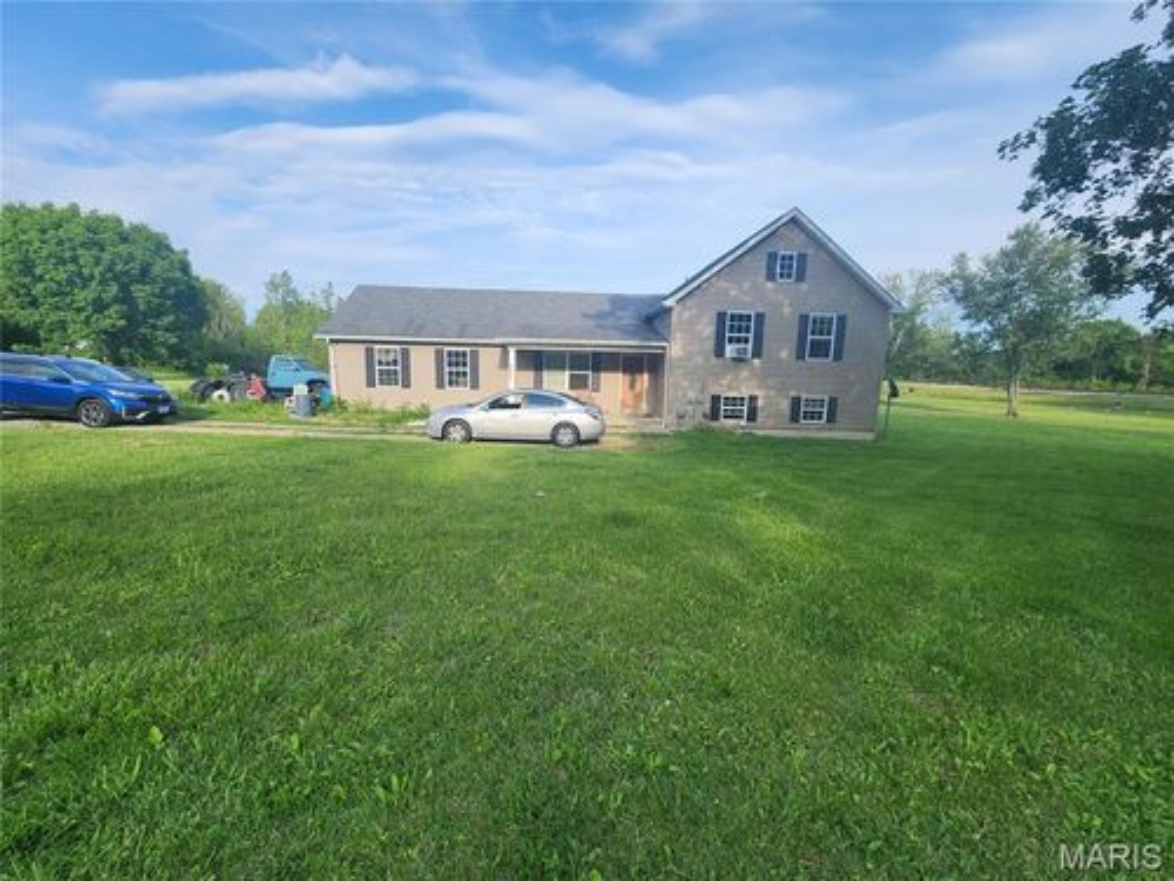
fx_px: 441
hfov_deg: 106.2
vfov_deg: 89.9
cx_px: 587
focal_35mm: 13
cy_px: 440
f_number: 2.2
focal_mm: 2.2
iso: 50
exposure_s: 1/1038
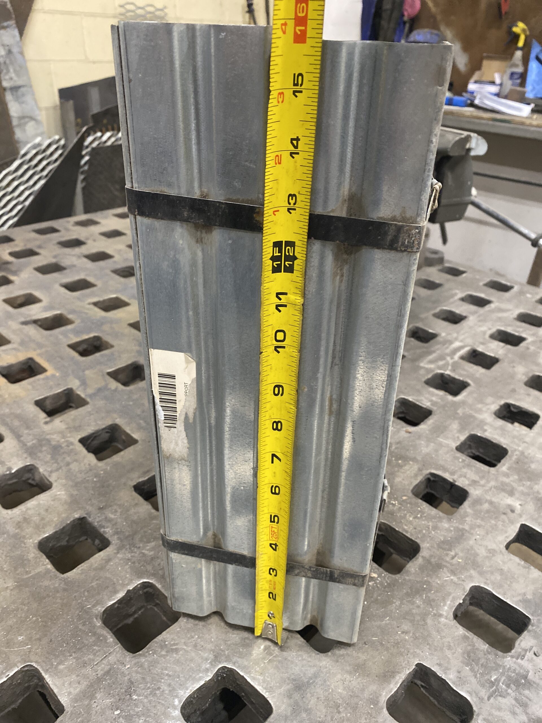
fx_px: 543
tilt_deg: -29.7
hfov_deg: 53.1
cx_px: 271
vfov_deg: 67.3
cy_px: 362
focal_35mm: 26
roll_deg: -4.1
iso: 500
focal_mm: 4.25
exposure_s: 1/49
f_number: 1.8
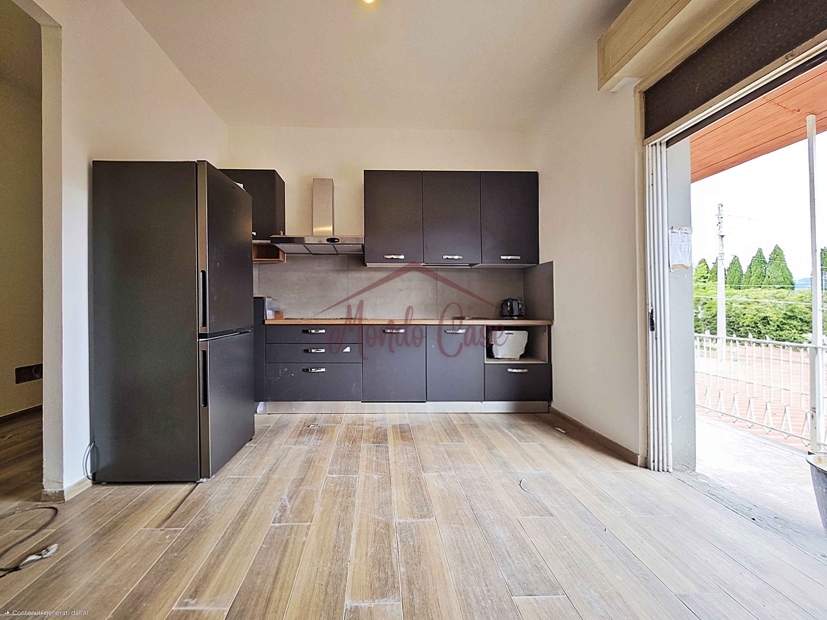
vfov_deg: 94.5
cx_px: 414
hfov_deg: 110.5
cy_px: 310
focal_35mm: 12
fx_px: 287
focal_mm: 2.03
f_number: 1.8
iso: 50
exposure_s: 1/169
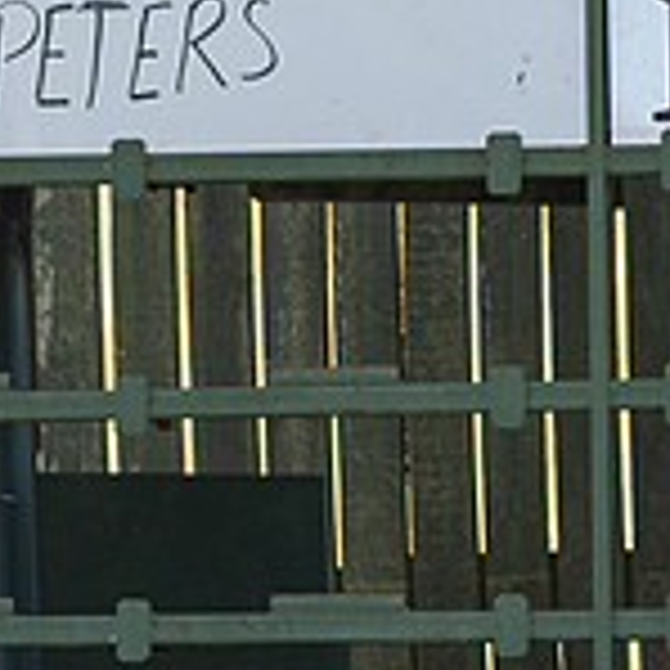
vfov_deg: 1.0
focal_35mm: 1732
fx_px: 37927
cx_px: 866
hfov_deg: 1.0
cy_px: -297
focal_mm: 300
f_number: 4
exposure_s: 1/1250
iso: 1000
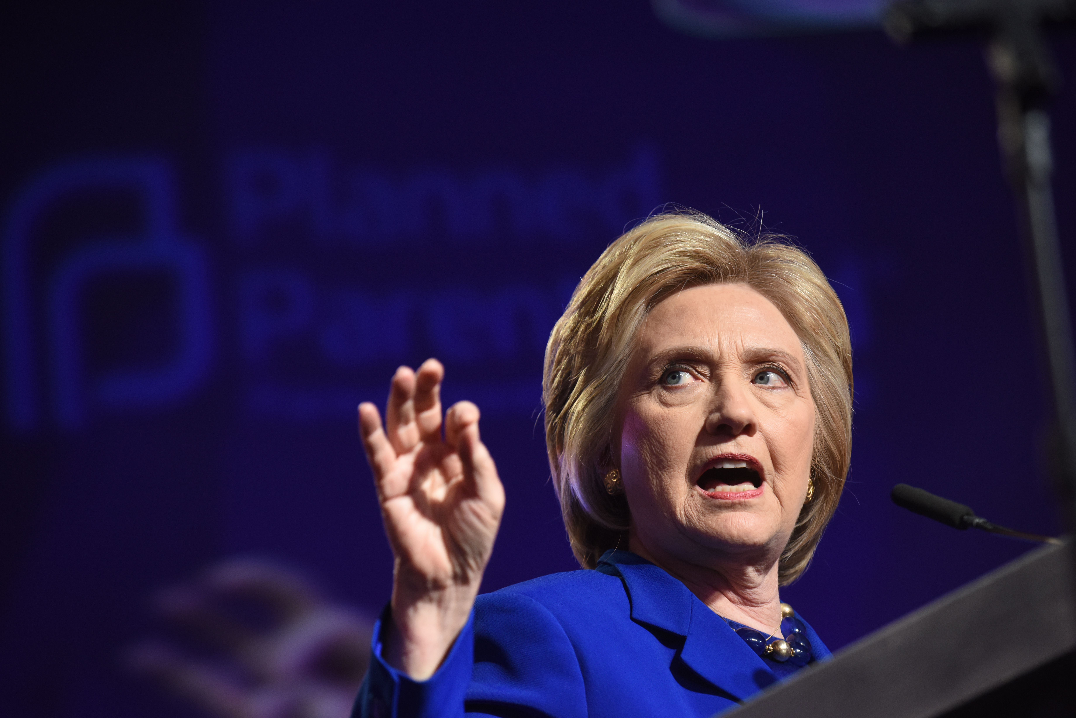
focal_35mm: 165
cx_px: 538
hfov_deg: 12.4
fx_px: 4933
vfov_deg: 8.3
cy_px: 359
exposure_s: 1/200
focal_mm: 165
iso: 1600
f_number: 5.6
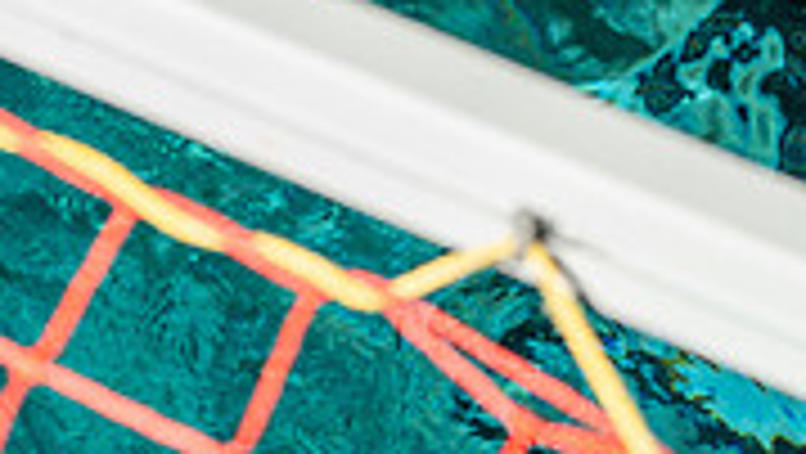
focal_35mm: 137
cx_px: 158
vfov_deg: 8.3
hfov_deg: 15.6
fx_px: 2930
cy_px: -521
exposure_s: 1/250
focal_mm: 52
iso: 100
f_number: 4
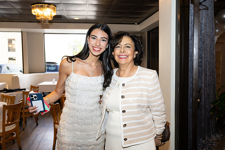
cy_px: 75
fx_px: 194
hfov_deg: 60.3
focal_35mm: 31
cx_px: 112
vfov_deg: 42.3
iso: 800
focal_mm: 31
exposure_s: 1/80
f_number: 5.6
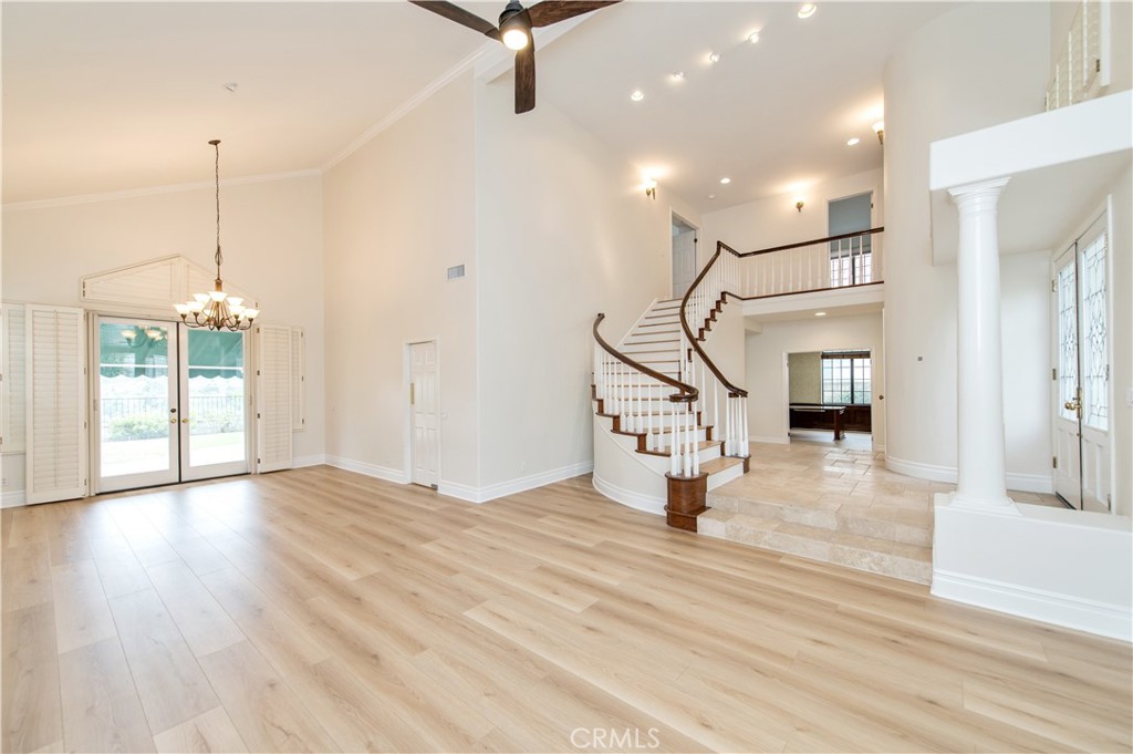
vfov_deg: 81.1
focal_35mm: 14
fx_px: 440
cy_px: 377
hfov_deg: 104.3
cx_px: 566
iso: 250
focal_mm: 14
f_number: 4
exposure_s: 1/60
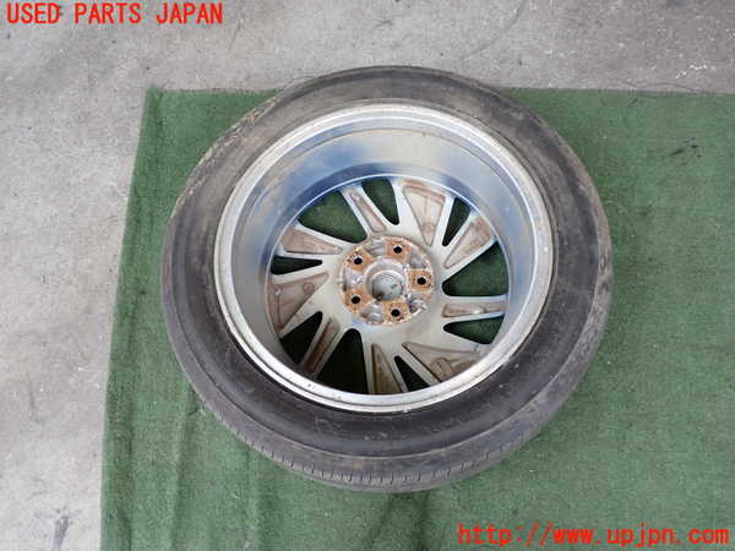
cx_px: 368
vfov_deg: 46.8
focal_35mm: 30
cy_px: 276
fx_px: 637
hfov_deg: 60.0
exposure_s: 1/125
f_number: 2.3
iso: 200
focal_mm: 5.4
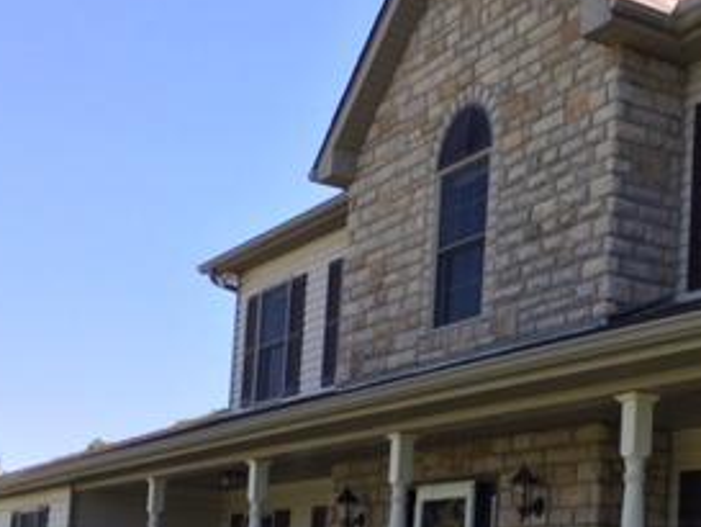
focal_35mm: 68
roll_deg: -1.9
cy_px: 494
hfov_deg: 27.9
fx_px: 1378
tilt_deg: +5.2
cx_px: 578
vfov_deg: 21.1
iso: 32
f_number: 2.2
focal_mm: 4.15
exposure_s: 1/791
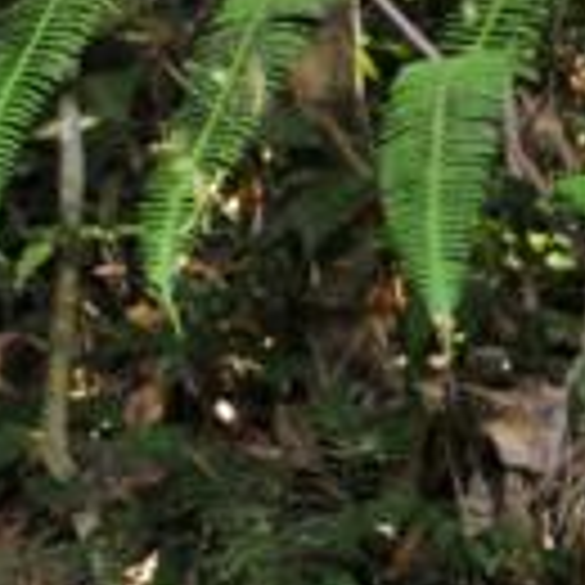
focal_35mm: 259
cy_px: -137
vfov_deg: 6.7
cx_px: -184
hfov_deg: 6.7
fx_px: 4952
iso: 200
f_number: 5.6
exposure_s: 1/60
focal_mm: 44
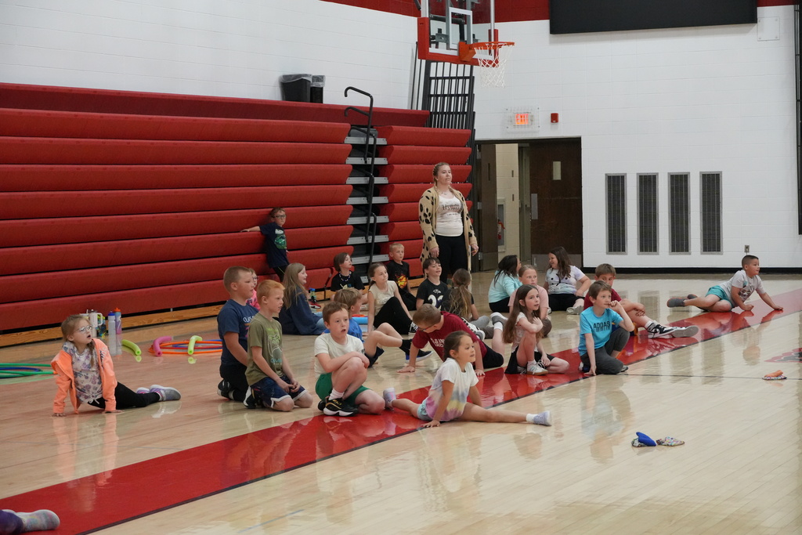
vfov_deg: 16.9
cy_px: 268
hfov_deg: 25.1
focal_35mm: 81
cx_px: 401
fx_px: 1805
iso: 5000
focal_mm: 54
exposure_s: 1/400
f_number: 5
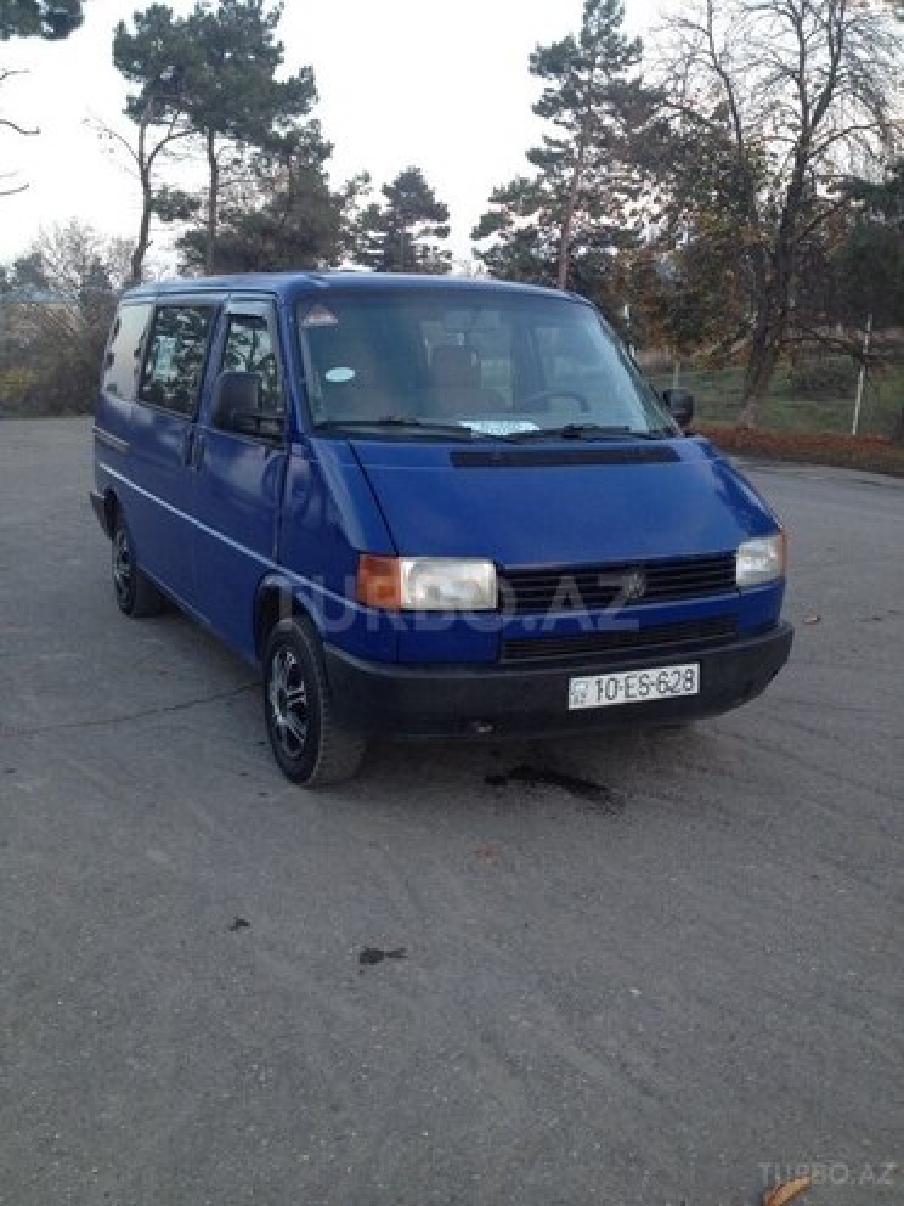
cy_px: 603
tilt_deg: -9.6
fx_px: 1219
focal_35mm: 35
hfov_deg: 40.7
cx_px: 452
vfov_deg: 52.6
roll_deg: -1.1
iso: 64
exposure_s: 1/40
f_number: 2.4
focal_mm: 4.28
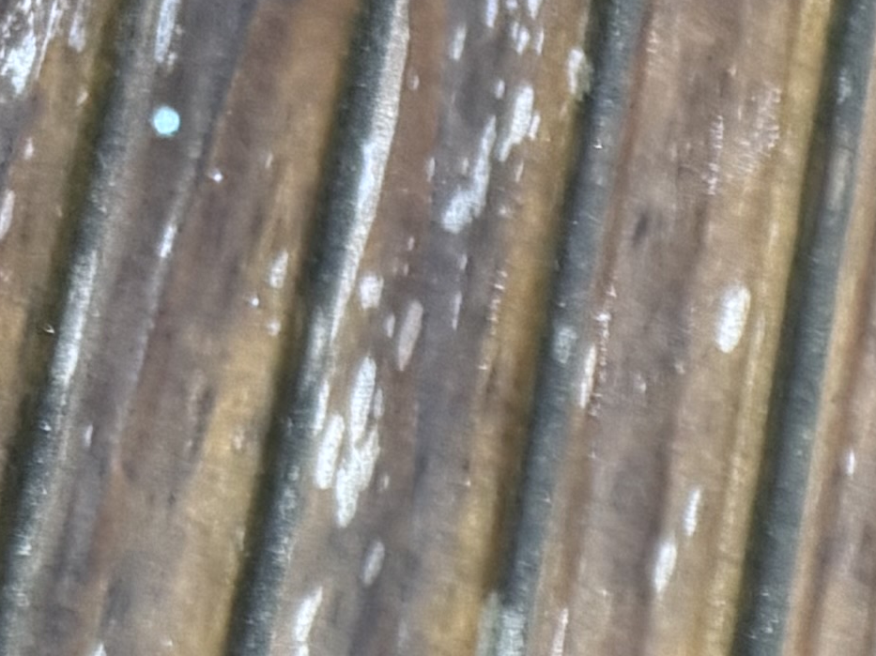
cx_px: 2218
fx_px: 3719
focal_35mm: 147
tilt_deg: -72.1
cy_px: 1930
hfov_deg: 11.0
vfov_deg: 8.5
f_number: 1.78
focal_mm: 6.76
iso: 200
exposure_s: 1/113
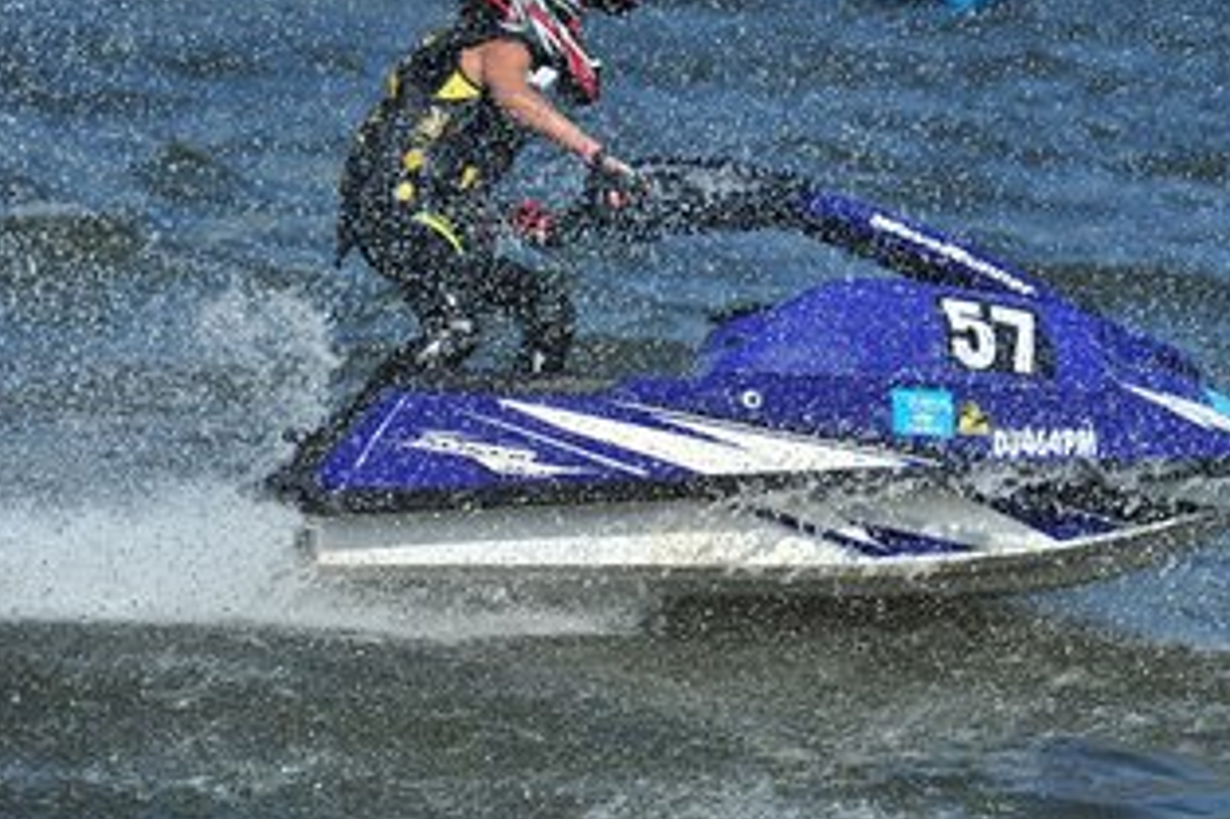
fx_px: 7581
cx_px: 717
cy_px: 302
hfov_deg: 9.3
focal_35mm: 222
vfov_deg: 6.2
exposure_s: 1/2000
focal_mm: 155
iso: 200
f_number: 5.6
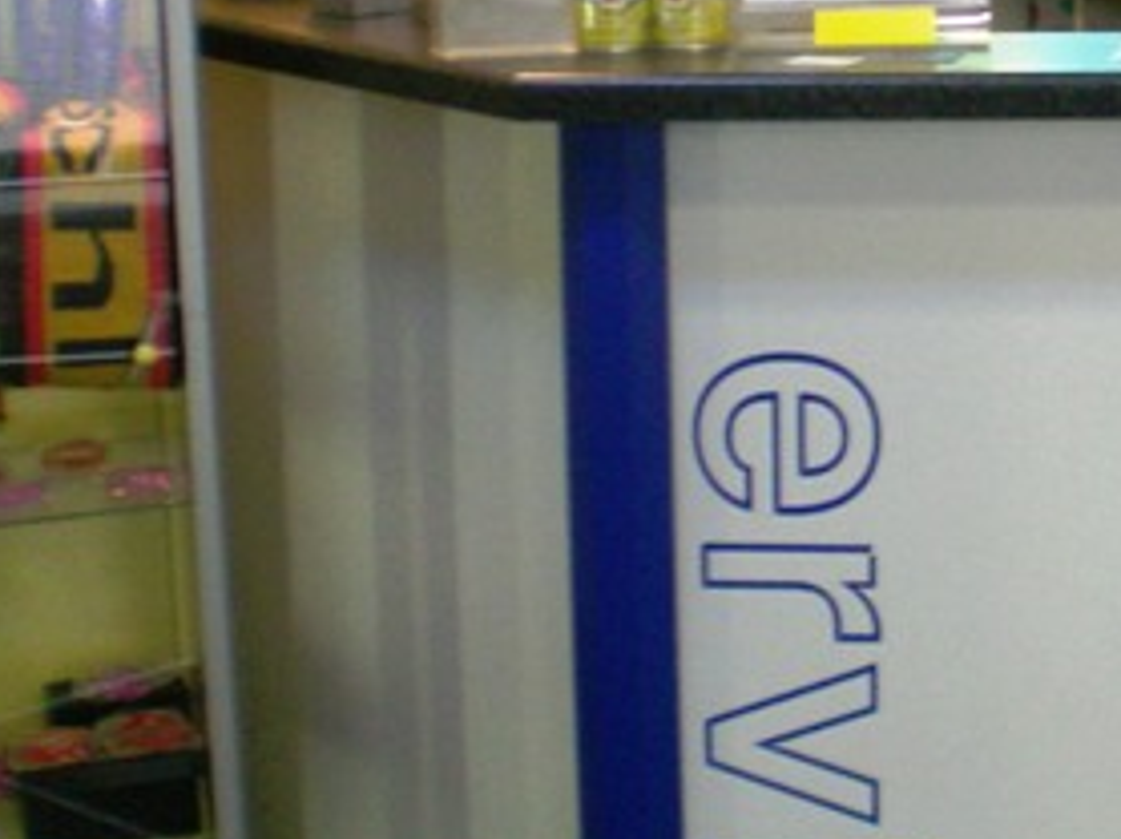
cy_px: 52
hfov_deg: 17.6
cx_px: 1460
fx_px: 3397
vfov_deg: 13.9
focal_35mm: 105
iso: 100
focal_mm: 6.3
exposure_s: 1/10
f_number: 3.1
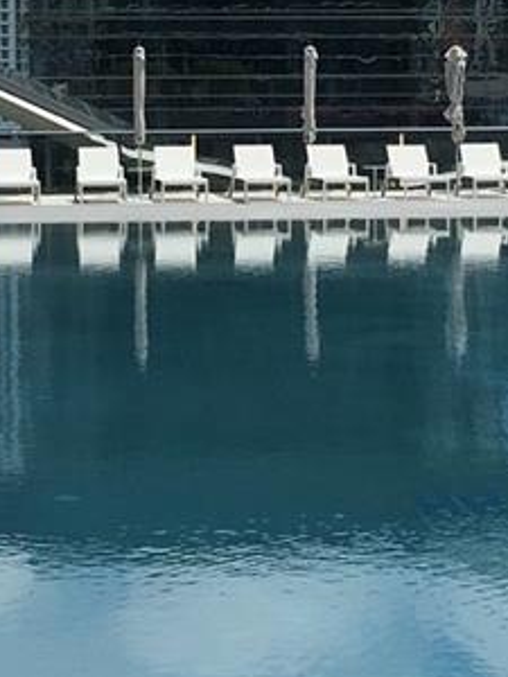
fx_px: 2270
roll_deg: -0.7
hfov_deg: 12.8
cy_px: 187
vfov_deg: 16.9
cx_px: 239
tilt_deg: -2.1
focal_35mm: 116
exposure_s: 1/2564
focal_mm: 4.15
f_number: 2.2
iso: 25
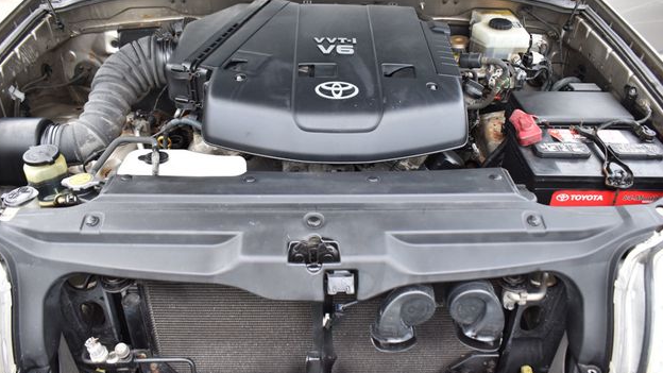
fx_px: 510
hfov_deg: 66.1
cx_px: 324
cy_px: 173
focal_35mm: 29
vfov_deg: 40.2
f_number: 4.5
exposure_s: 1/80
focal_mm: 18
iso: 400
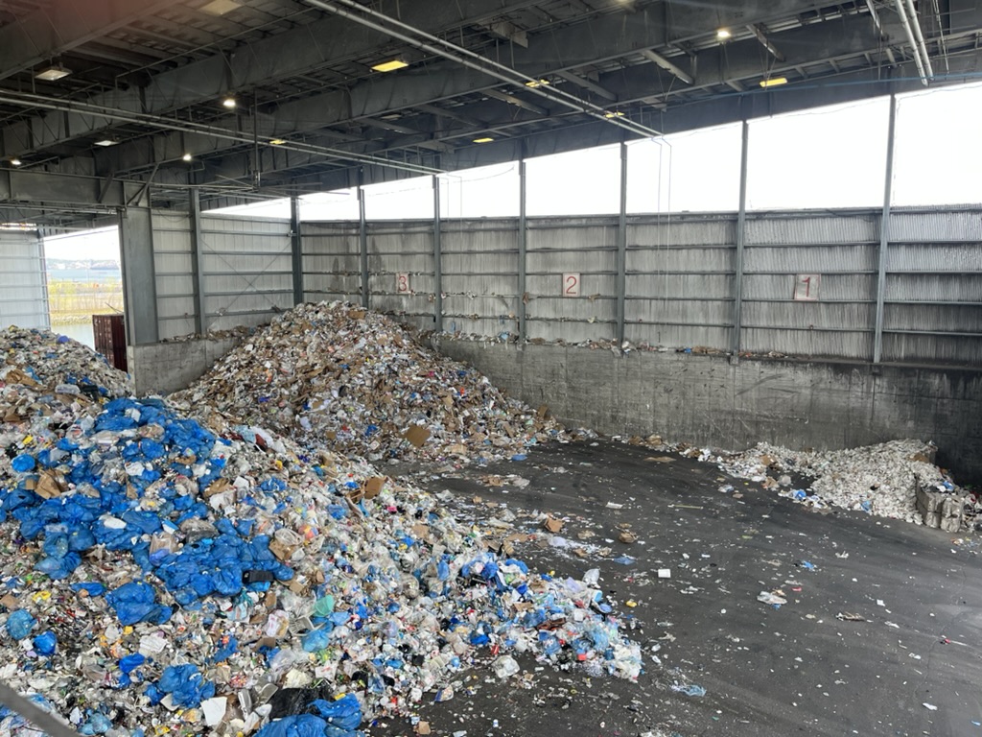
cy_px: 368
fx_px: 738
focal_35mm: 26
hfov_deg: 67.3
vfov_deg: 53.1
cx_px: 491
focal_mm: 5.1
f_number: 1.6
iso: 50
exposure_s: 1/216
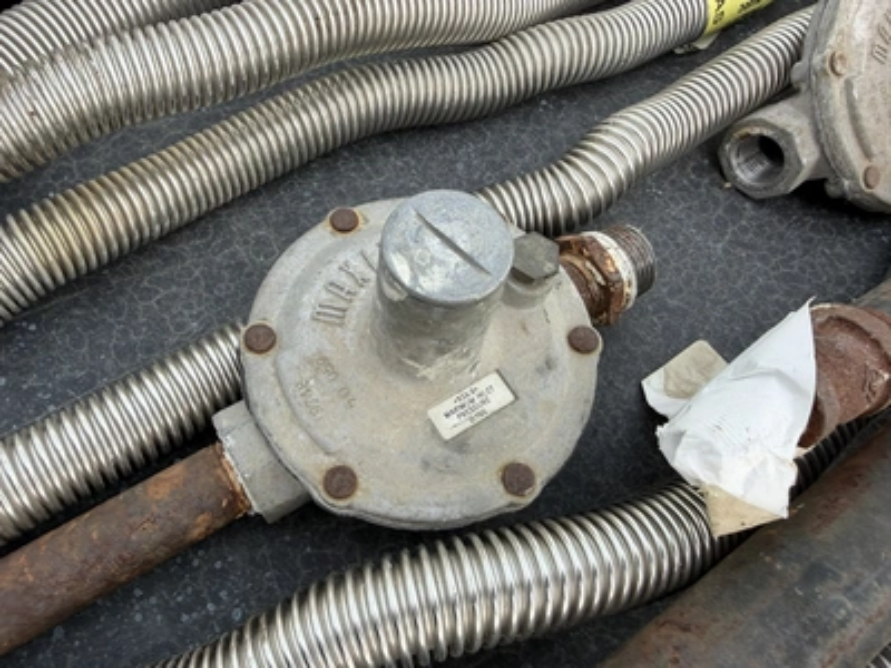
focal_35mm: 24
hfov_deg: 71.6
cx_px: 446
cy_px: 334
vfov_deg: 56.8
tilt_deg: -62.6
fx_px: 618
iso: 40
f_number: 2.2
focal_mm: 2.22
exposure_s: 1/267
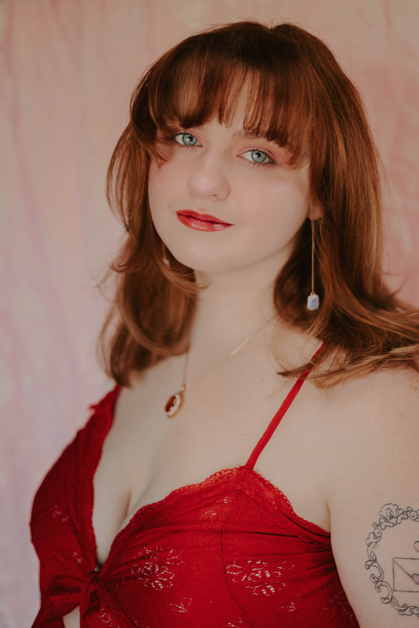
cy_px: 314
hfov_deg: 27.0
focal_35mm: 50
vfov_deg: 39.6
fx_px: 873
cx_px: 210
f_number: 1.8
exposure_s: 1/400
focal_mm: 50
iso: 320
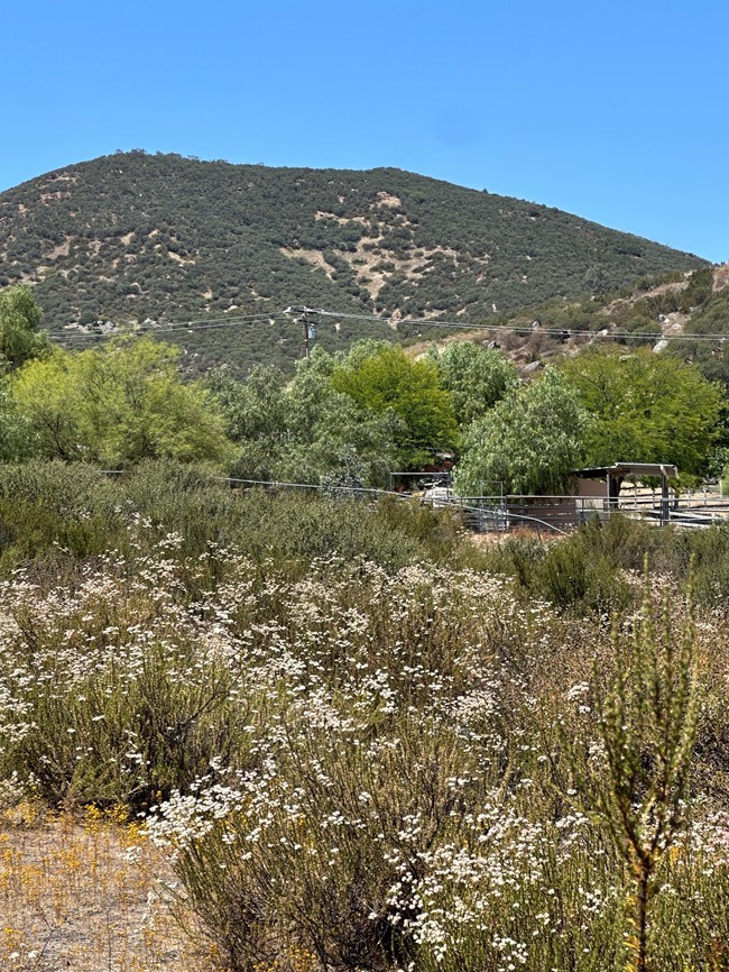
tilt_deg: +3.2
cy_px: 525
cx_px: 423
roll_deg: +0.6
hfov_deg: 16.2
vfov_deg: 21.5
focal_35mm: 91
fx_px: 2554
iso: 32
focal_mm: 9
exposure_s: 1/494
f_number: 2.8
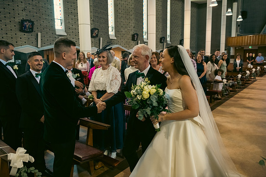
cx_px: 133
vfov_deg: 53.2
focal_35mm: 24
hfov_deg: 73.7
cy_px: 88
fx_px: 177
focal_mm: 24
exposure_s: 1/160
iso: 1000
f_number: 3.5
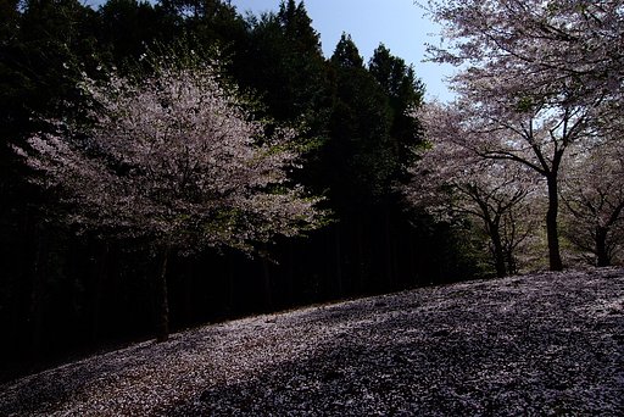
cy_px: 208
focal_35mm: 24
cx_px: 312
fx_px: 416
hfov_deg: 73.7
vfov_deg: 53.2
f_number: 11
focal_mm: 16
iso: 200
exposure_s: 1/320
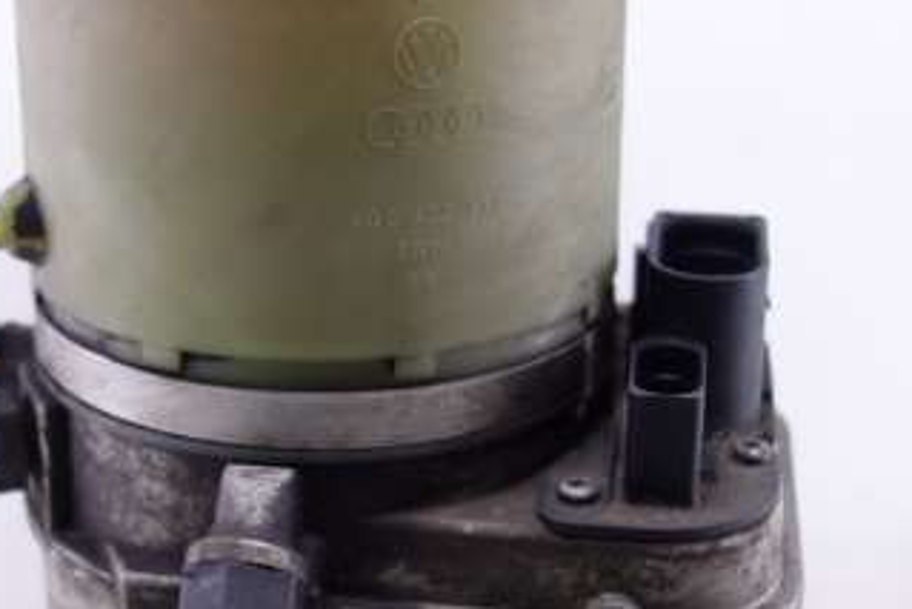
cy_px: 299
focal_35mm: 72
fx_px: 1825
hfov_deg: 28.0
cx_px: 355
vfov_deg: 18.9
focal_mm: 10.4
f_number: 1.8
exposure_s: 1/100
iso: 125
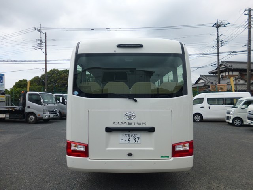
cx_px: 126
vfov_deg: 56.8
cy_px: 95
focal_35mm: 24
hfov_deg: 71.6
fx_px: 175
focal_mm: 4.3
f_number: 9
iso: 100
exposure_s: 1/200
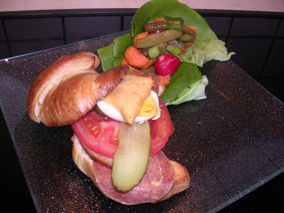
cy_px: 106
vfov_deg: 37.7
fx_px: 312
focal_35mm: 38
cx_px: 142
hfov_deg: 49.0
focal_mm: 5.8
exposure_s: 1/60.1
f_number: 2.8
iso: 100
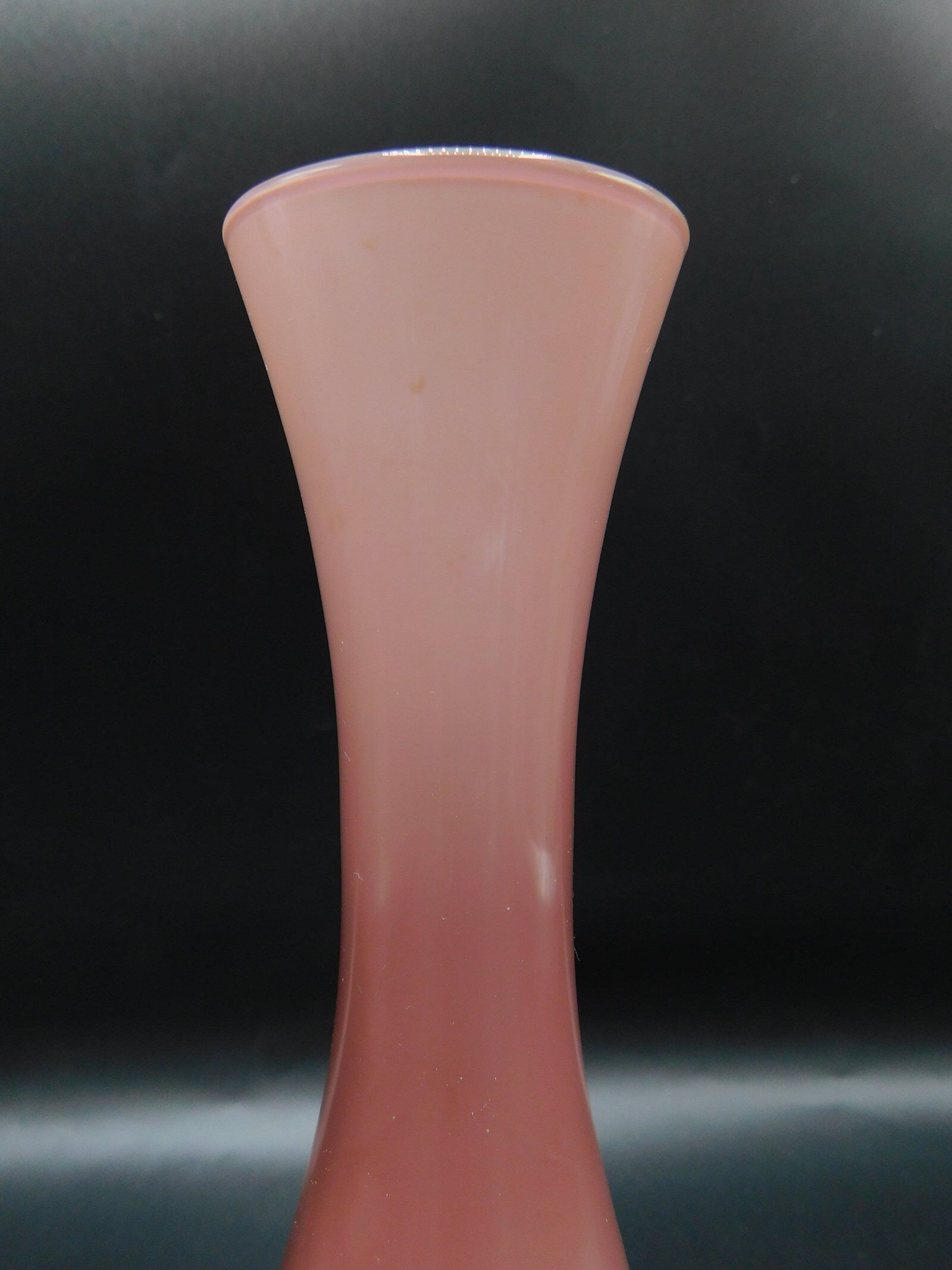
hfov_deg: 58.9
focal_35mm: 23
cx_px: 476
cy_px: 635
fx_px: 843
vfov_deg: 73.9
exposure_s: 1/100
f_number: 3
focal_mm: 4
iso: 125
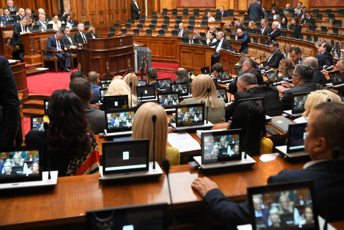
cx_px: 172
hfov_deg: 41.1
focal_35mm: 48
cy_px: 115
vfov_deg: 28.1
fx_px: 459
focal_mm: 48
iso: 2000
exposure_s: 1/250
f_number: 4
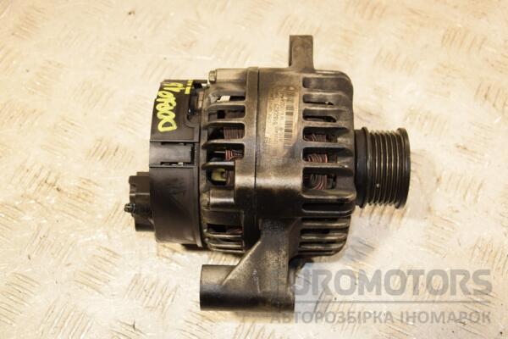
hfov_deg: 37.9
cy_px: 170
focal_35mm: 52
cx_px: 254
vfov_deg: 25.8
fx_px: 741
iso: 800
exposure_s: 1/200
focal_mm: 35
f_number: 5.6
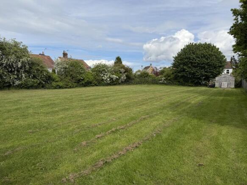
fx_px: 171
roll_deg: +0.4
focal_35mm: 24
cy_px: 92
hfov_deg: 71.6
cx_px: 124
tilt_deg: -7.4
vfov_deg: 56.8
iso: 80
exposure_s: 1/4673
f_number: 1.78
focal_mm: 6.76
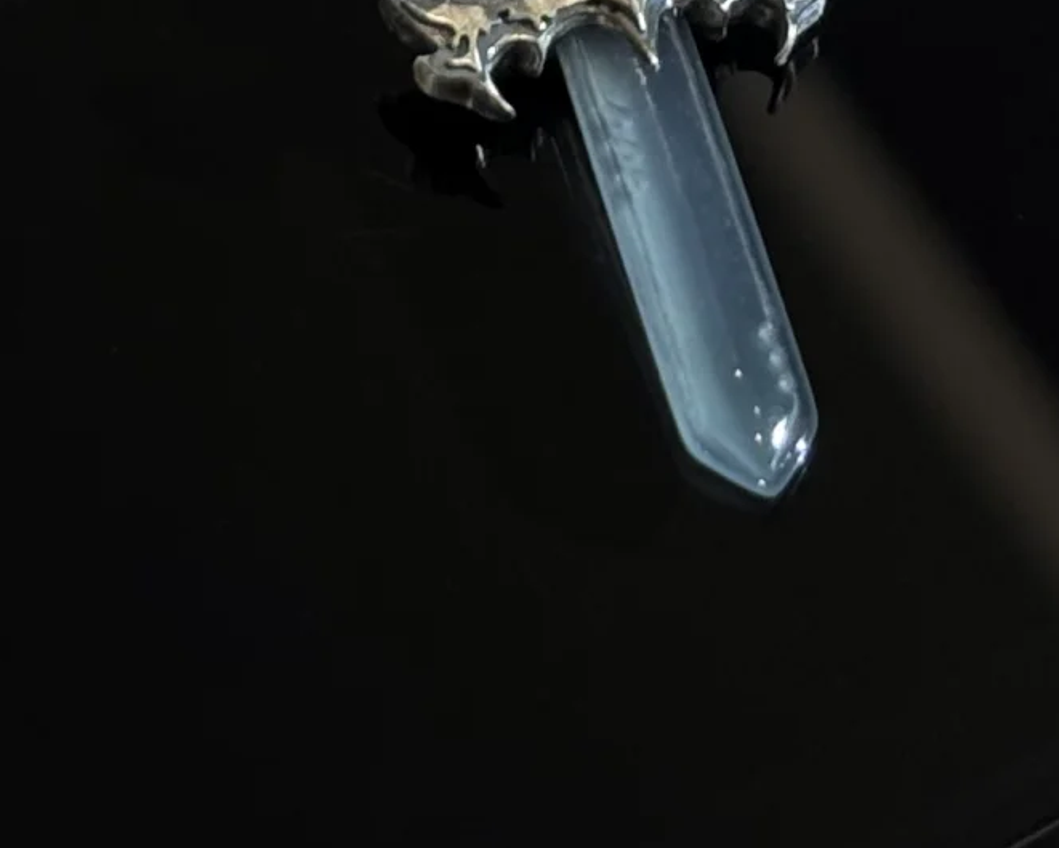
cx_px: 787
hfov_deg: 18.7
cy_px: -236
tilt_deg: -51.8
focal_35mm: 102
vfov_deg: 14.5
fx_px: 3197
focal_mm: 6.76
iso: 200
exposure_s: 1/85
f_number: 1.78
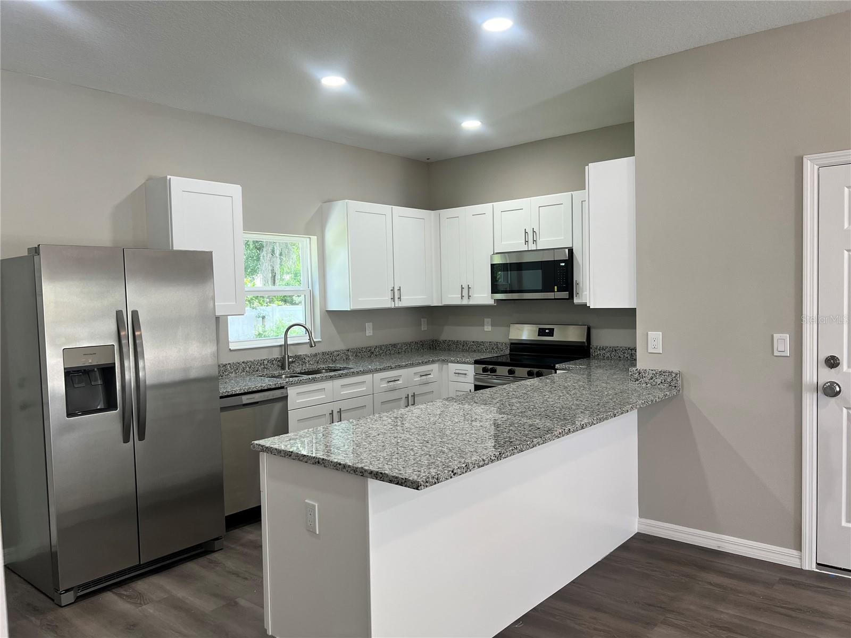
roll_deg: +1.7
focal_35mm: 26
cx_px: 426
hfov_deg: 67.3
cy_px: 319
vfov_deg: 53.1
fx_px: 639
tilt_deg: -2.6
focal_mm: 5.7
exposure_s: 1/120
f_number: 1.5
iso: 100
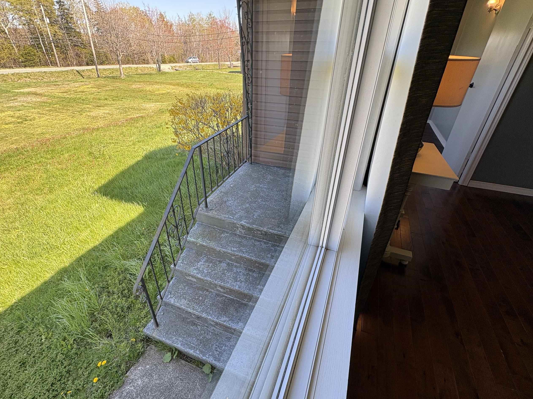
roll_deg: -0.5
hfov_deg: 91.0
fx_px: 262
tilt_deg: -31.6
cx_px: 257
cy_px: 211
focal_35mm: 17
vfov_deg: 74.7
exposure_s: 1/99
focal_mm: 2.22
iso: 50
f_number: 2.2
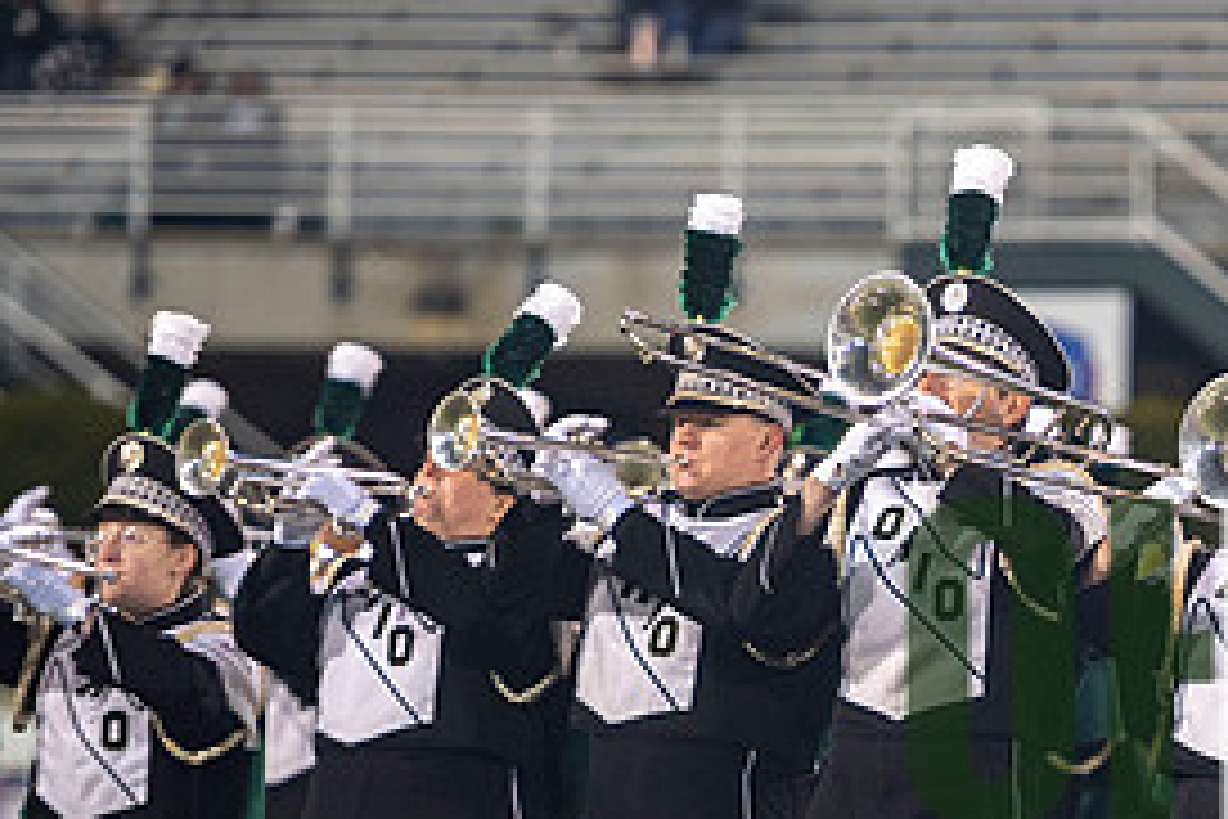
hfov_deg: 5.4
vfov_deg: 3.6
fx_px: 13029
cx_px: 1246
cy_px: 706
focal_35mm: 382
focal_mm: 180
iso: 1000
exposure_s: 1/500
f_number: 2.8
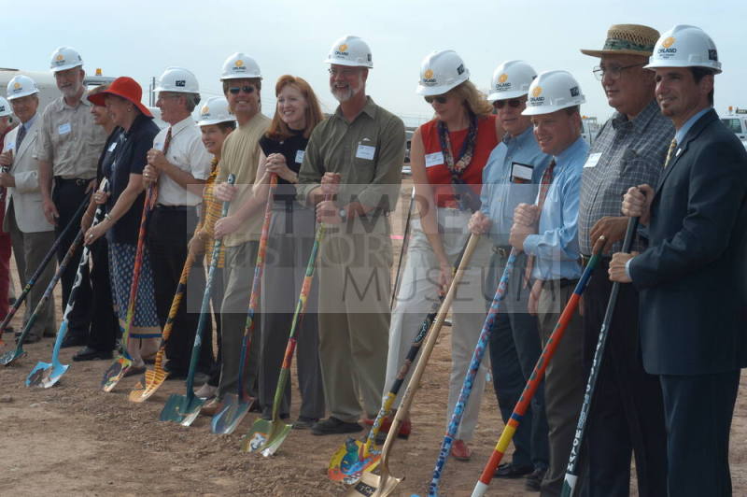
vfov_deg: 18.2
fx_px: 1555
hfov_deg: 27.0
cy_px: 248
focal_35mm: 75
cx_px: 374
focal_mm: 50
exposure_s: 1/180
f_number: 10
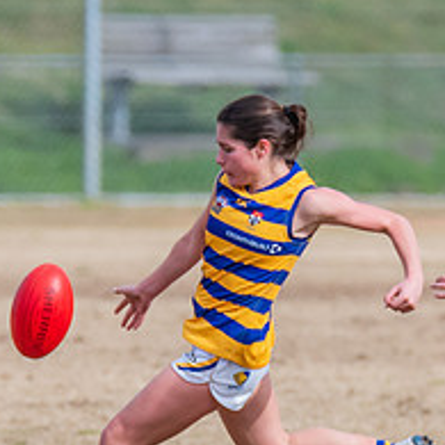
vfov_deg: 0.9
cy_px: 335
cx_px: 175
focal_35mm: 1919
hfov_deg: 0.9
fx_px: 27910
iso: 800
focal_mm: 460
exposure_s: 1/2000
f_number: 7.1
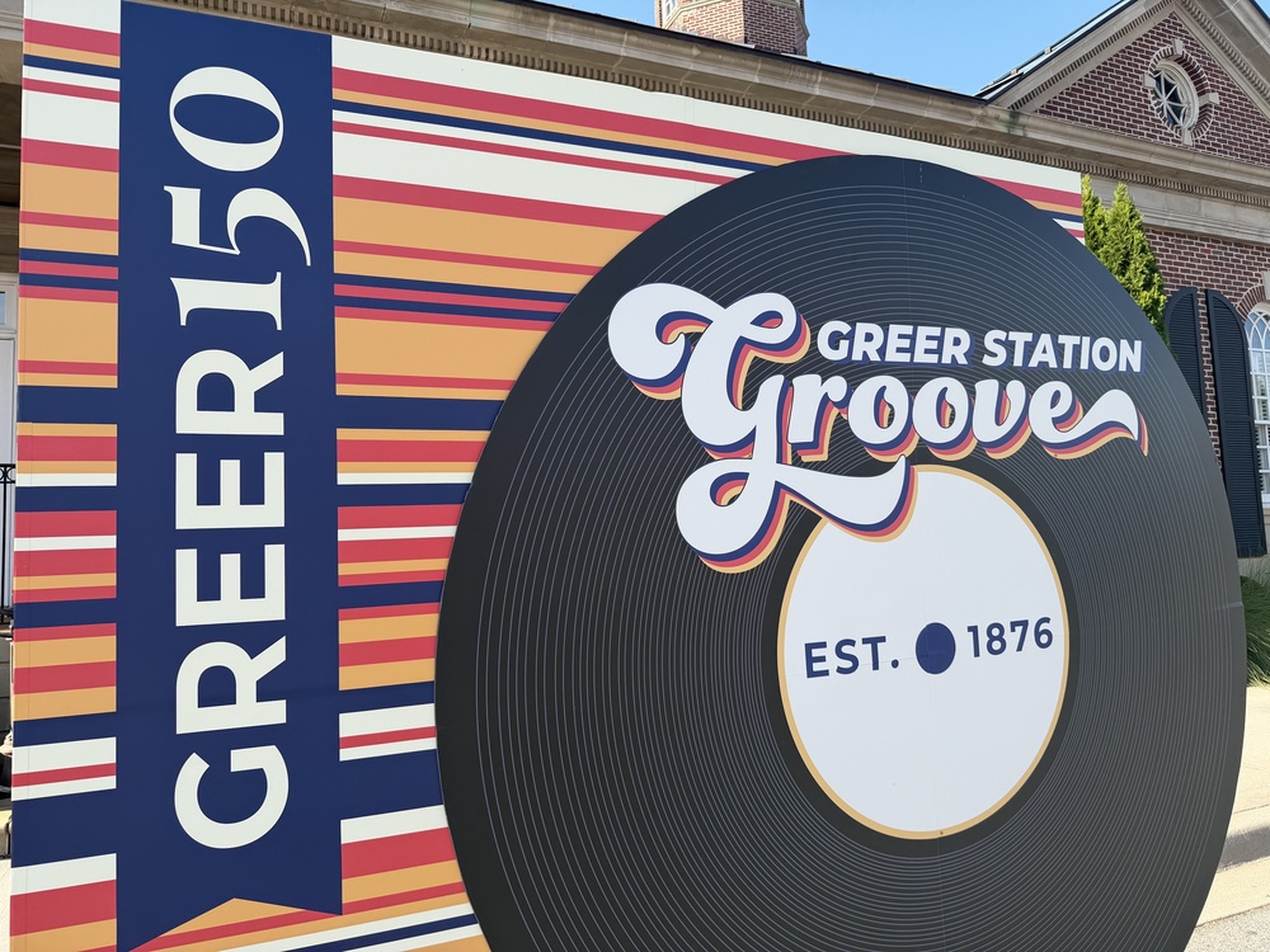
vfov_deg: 56.8
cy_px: 476
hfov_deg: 71.6
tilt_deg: +4.6
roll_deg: +2.0
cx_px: 635
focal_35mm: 24
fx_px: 881
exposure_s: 1/1812
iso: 80
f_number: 1.78
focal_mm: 6.76
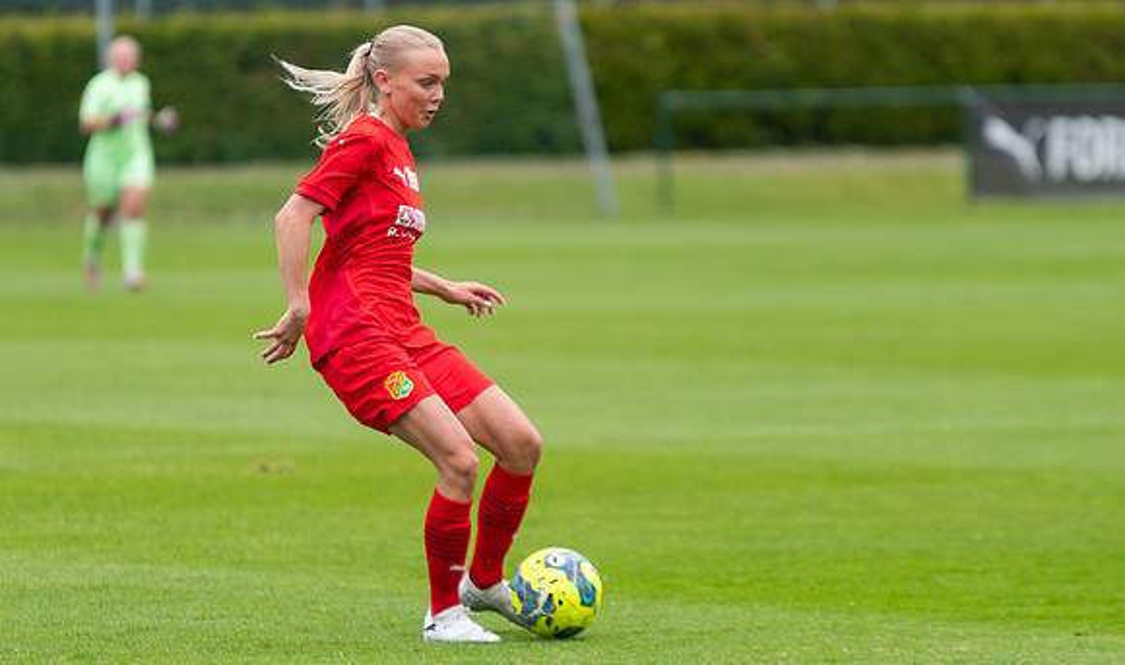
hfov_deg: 5.3
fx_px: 12120
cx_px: 398
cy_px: 287
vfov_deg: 3.1
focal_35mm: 401
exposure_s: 1/1250
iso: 280
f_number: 3.2
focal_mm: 200
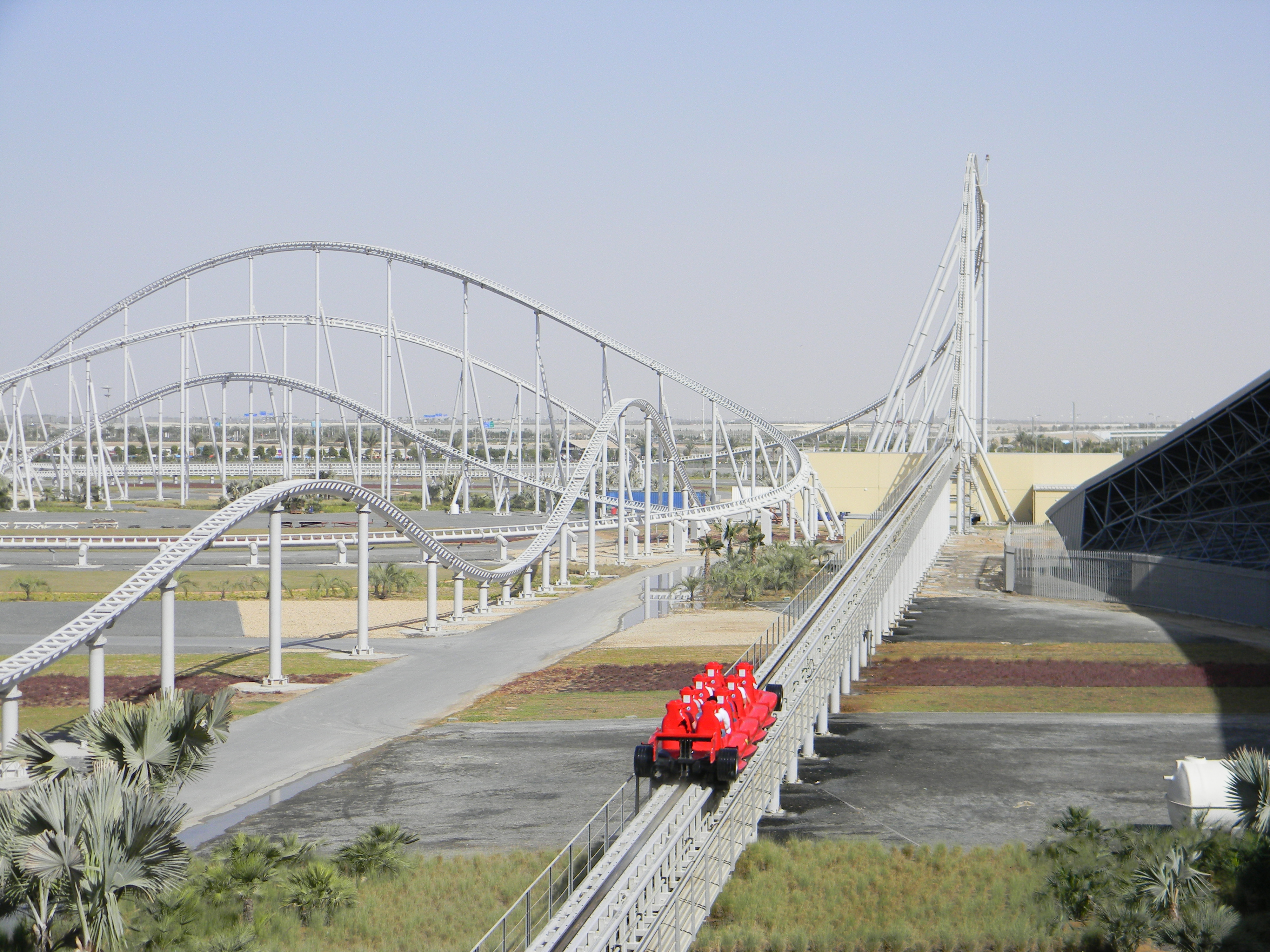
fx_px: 2458
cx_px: 635
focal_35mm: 67
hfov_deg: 29.0
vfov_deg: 21.9
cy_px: 476
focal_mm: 12.2
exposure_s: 1/305
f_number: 8.6
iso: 80
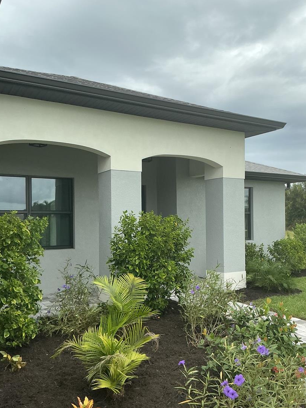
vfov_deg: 56.8
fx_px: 377
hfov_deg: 44.1
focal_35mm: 32
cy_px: 218
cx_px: 166
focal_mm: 3
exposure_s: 1/792
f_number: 1.8
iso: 25
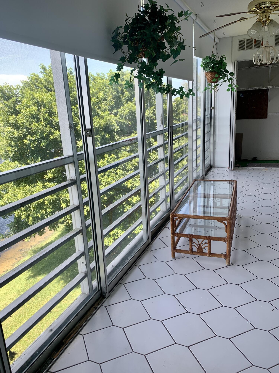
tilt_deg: -14.2
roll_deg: +2.8
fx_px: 279
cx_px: 140
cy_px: 186
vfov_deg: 67.3
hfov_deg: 53.1
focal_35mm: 26
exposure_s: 1/146
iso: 25
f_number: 1.8
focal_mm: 4.25
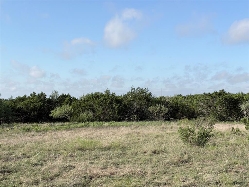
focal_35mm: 48
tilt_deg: +1.4
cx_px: 124
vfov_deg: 30.3
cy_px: 94
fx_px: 345
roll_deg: +0.0
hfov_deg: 39.7
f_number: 1.78
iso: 64
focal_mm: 6.76
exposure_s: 1/4878
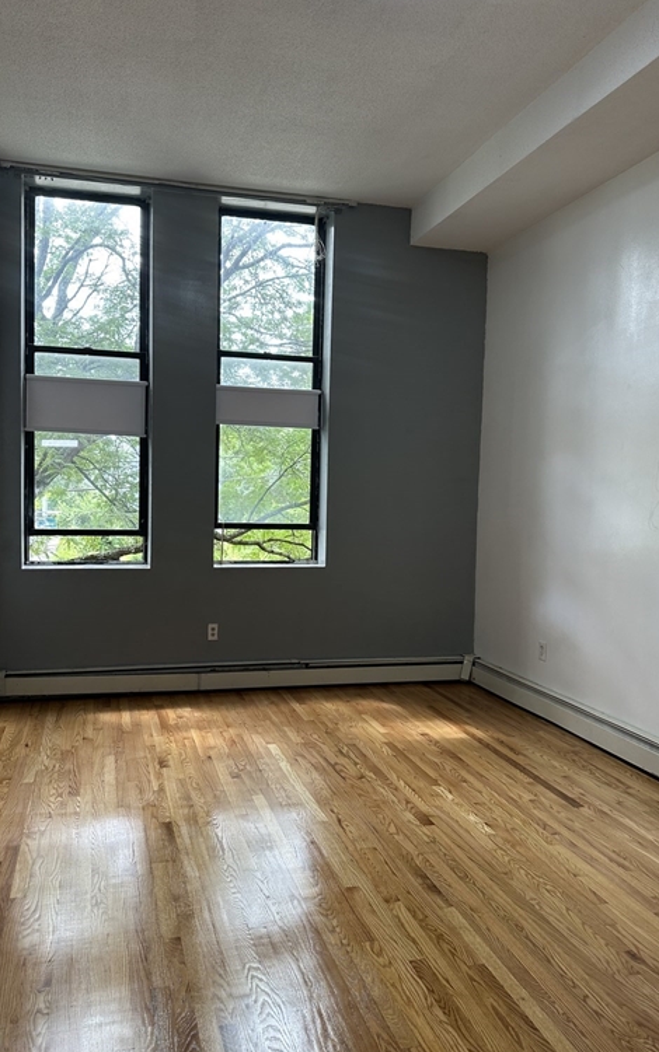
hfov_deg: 47.4
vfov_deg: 70.4
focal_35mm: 26
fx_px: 746
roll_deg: -1.4
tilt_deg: -2.2
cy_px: 520
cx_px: 269
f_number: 1.78
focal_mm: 6.86
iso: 80
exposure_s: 1/123
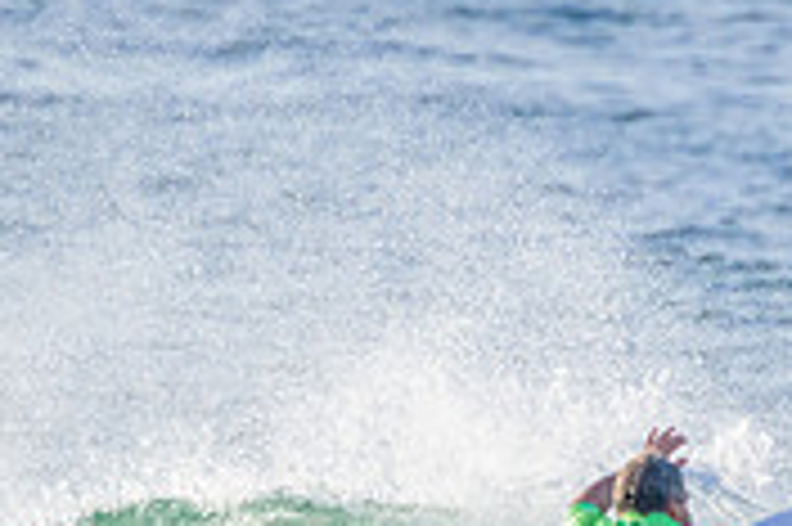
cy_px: 699
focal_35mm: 2643
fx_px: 58091
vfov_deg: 0.5
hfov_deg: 0.8
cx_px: 896
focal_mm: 800
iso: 2200
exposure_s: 1/2000
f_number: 11
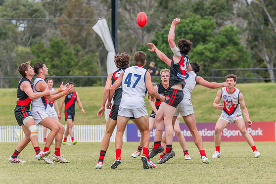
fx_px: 2714
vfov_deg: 3.9
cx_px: 165
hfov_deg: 5.8
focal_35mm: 354
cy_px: 91
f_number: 7.1
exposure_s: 1/1250
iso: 800
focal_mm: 290
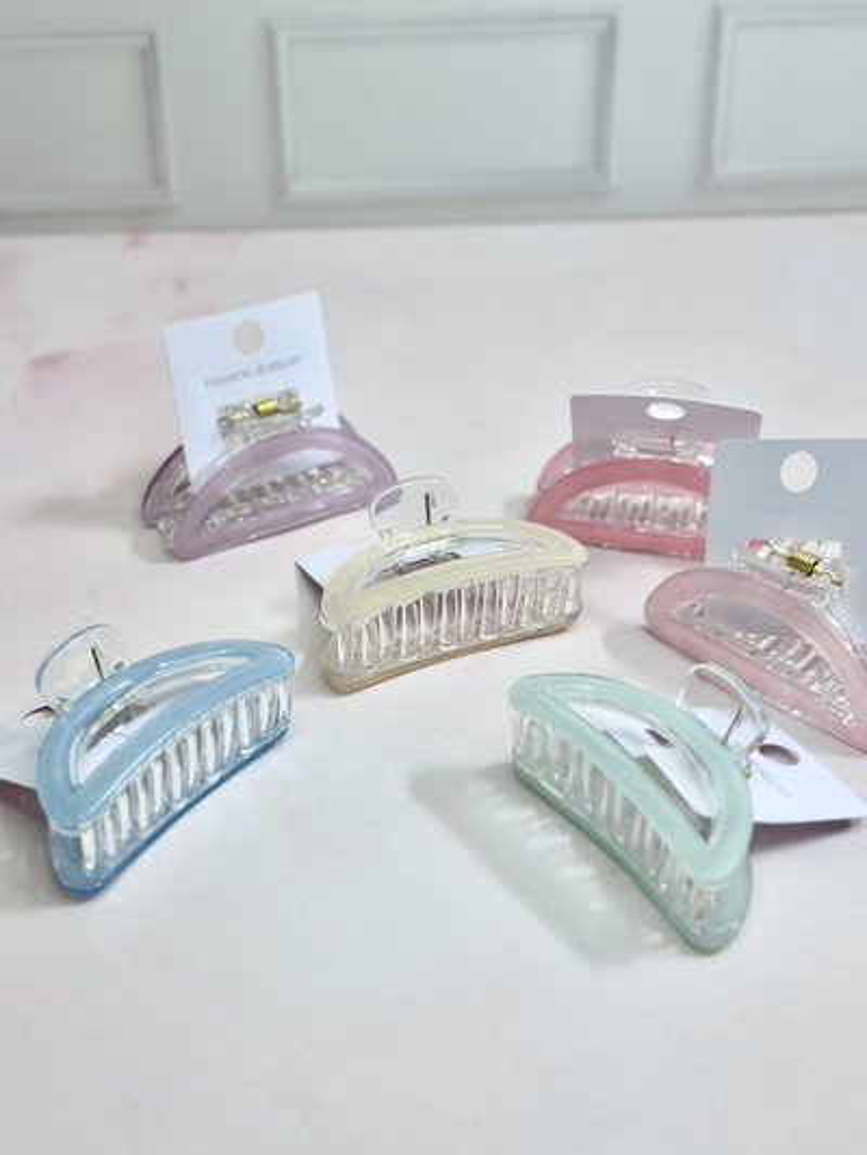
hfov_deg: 30.3
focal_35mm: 48
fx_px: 1602
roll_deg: -0.5
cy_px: 578
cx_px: 434
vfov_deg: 39.6
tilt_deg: -34.0
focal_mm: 6.86
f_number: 1.78
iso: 125
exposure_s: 1/456
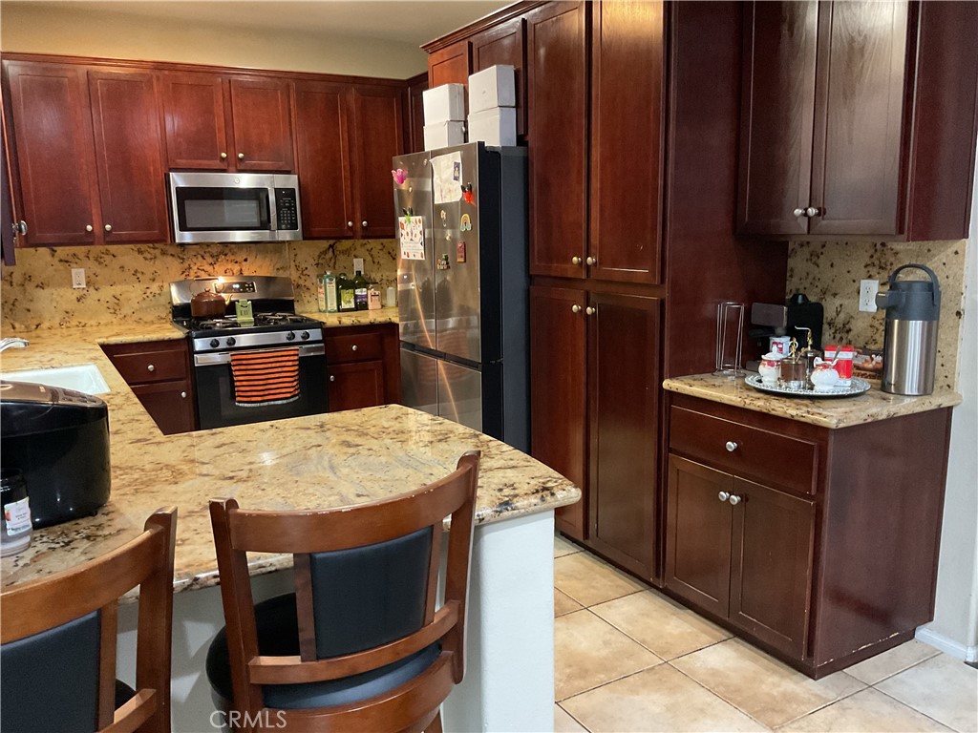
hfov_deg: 61.7
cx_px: 489
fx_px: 819
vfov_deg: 48.2
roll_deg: +1.6
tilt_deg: -9.2
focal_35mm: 29
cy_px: 366
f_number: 1.8
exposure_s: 1/30
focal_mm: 3
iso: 400
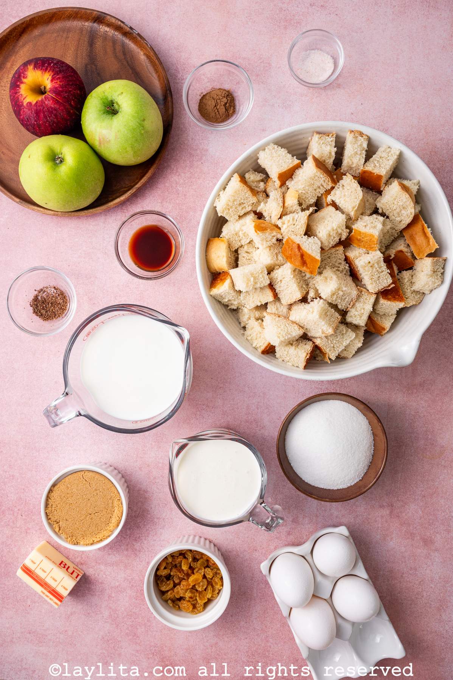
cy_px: 340
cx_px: 226
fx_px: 539
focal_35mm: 28
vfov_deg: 64.6
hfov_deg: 45.6
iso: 320
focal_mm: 28.5
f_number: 8
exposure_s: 1/200
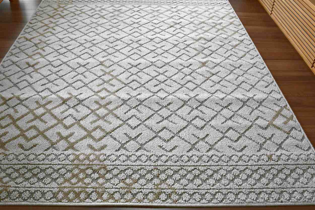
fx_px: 315
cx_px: 149
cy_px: 89
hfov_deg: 53.1
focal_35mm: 36
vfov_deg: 36.8
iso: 400
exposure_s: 1/250
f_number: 4
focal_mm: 20
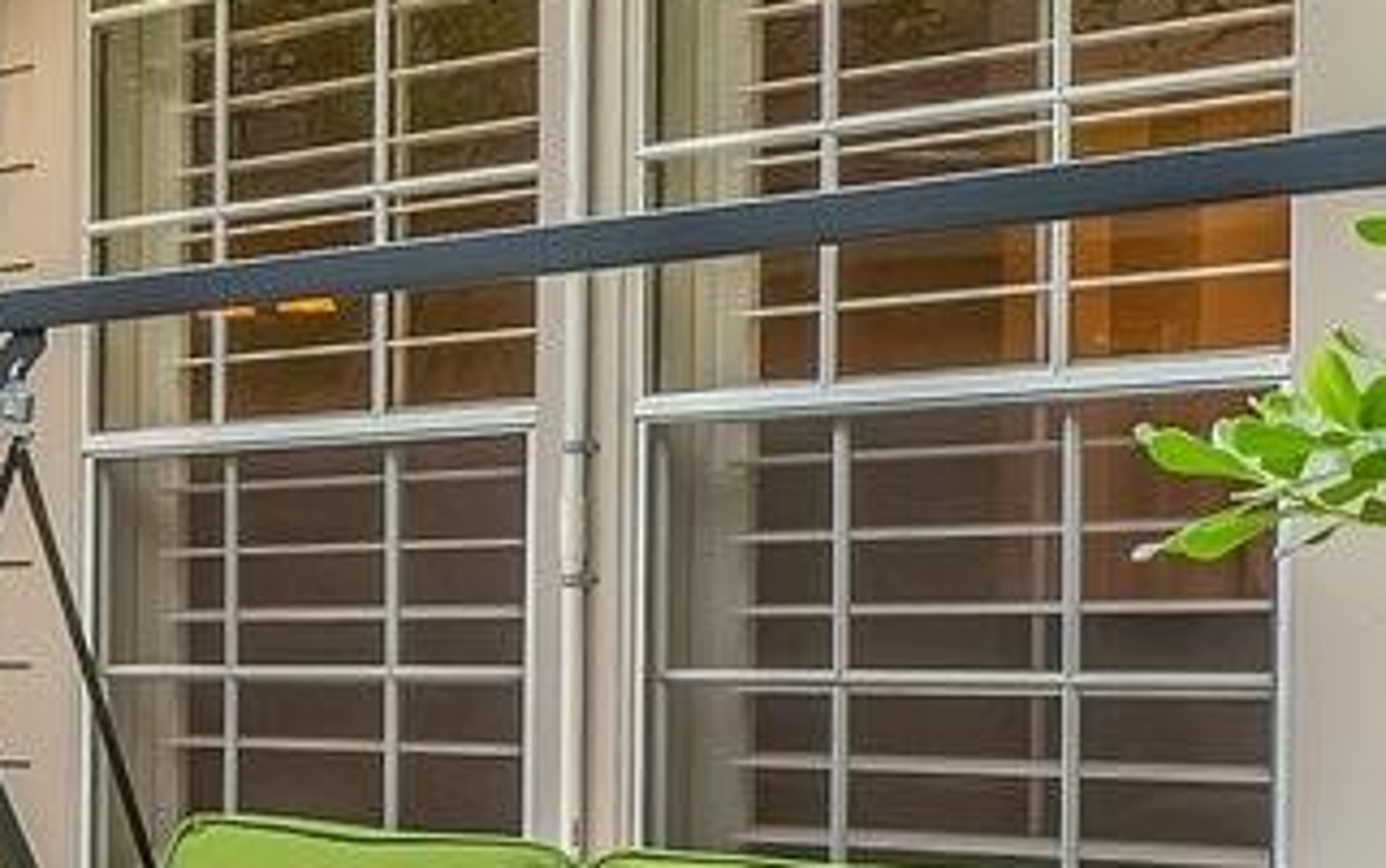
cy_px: 641
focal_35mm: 91
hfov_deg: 18.7
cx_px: -954
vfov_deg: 14.3
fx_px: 3439
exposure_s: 1/50
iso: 800
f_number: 8
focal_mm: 14
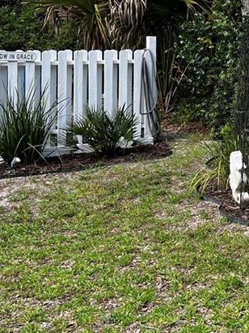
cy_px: 65
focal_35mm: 76
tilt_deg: -3.7
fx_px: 729
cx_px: 304
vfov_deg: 25.2
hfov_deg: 18.3
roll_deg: +0.0
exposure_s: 1/761
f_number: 1.6
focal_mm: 5.1
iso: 50
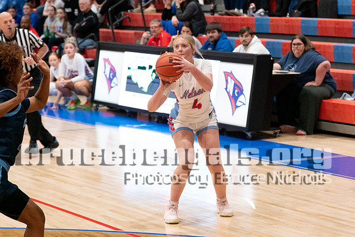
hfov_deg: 14.3
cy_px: 77
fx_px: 1411
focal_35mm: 143
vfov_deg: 9.6
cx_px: 186
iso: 3200
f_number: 2.8
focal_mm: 70
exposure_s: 1/1000
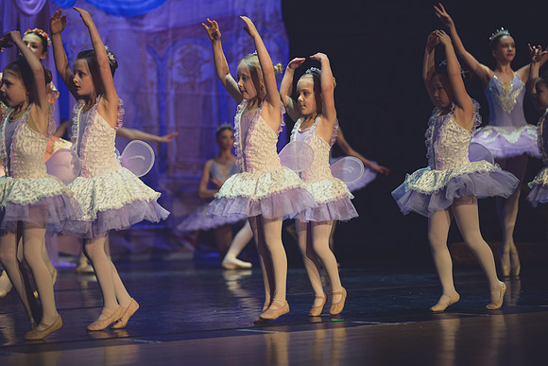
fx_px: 1675
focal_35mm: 110
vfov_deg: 12.5
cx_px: 274
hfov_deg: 18.6
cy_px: 183
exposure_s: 1/320
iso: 800
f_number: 2.8
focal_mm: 110
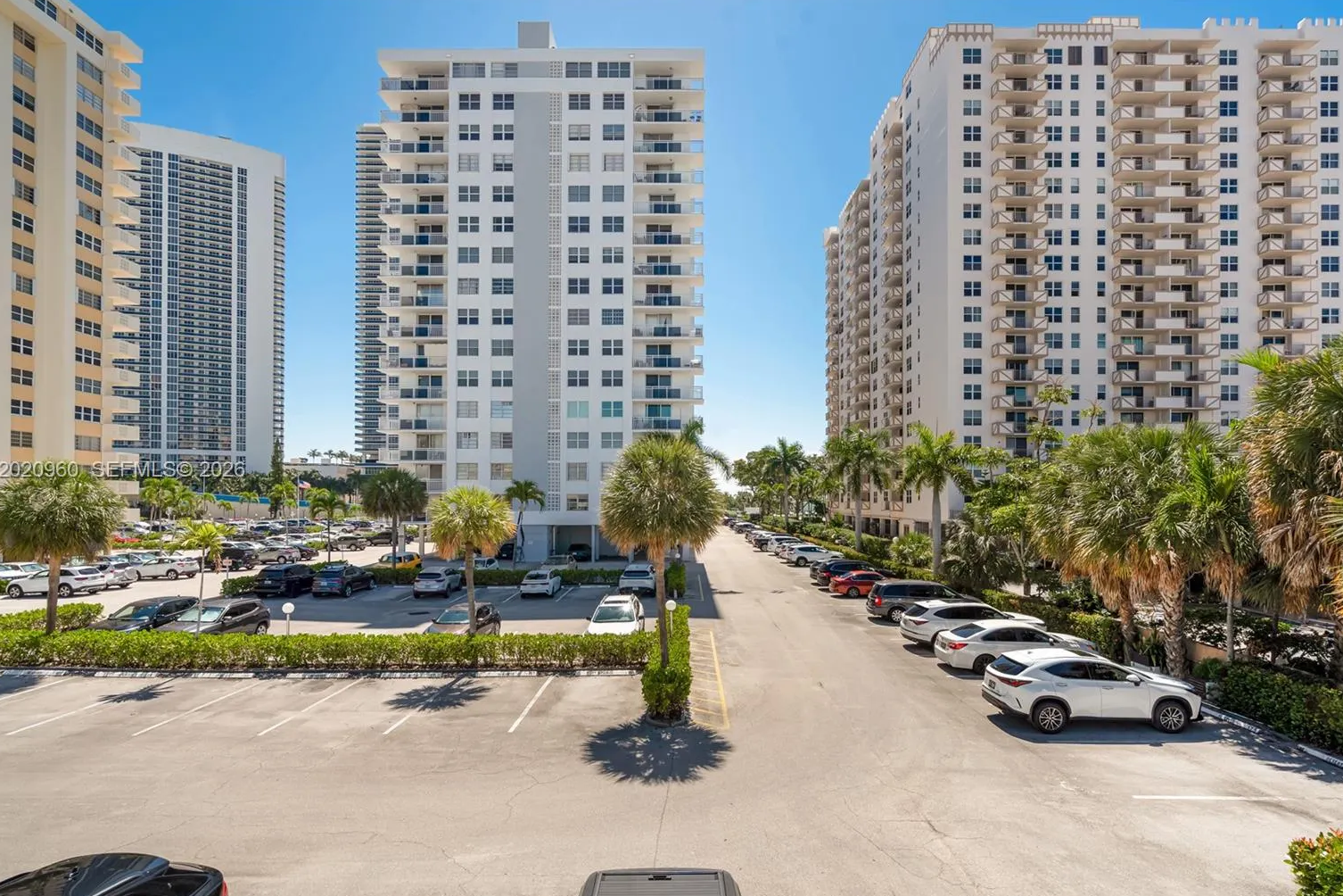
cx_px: 681
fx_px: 634
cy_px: 471
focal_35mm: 17
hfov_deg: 93.3
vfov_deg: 70.4
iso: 100
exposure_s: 1/320
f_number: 8
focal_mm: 16
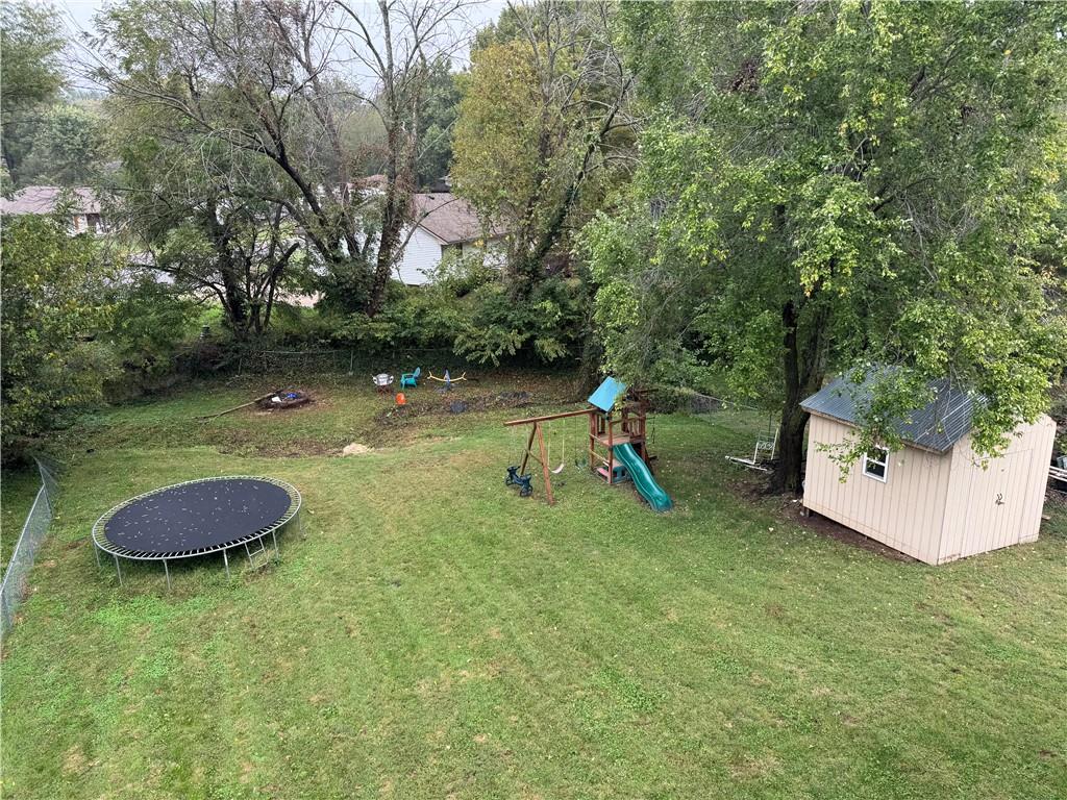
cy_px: 400
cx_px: 534
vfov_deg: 56.8
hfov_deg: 71.6
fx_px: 740
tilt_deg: -17.8
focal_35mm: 24
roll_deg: -1.3
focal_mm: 6.76
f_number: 1.78
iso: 80
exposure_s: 1/451
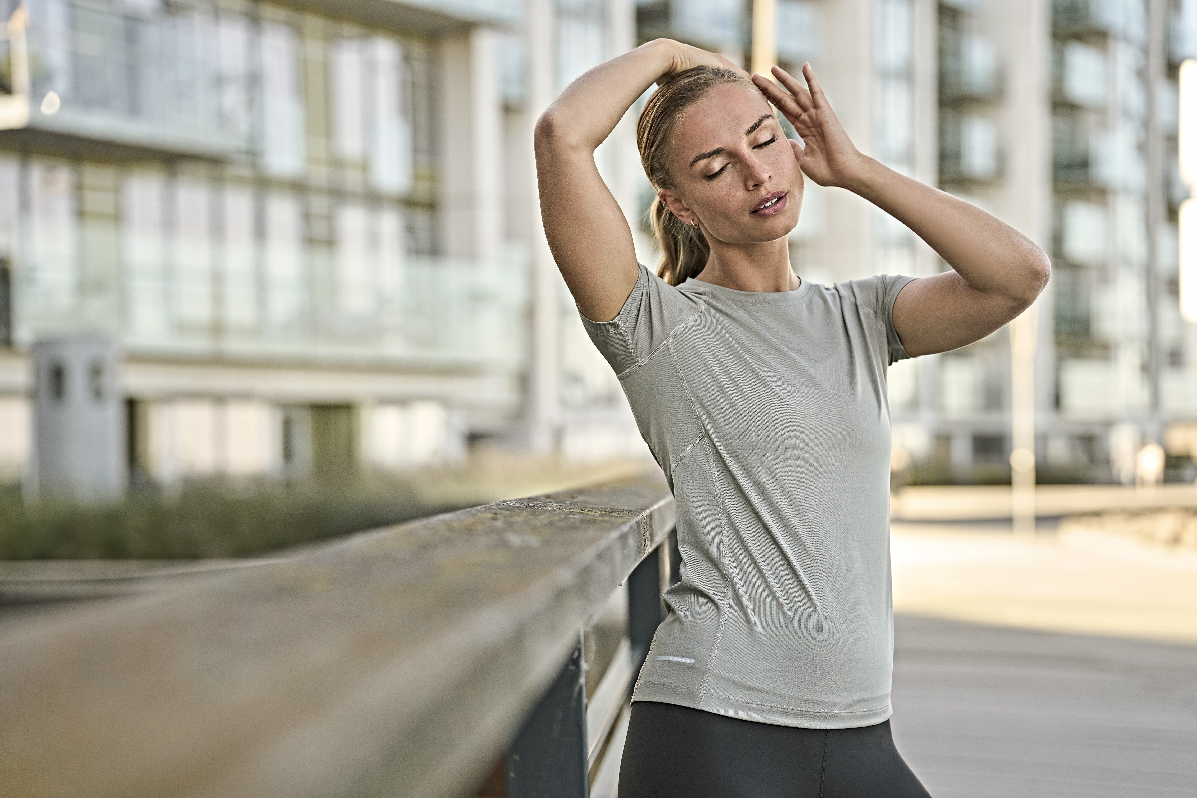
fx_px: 2593
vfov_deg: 17.5
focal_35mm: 78
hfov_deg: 26.0
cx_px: 598
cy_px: 399
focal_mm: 78
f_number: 2.5
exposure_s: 1/1000
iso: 500
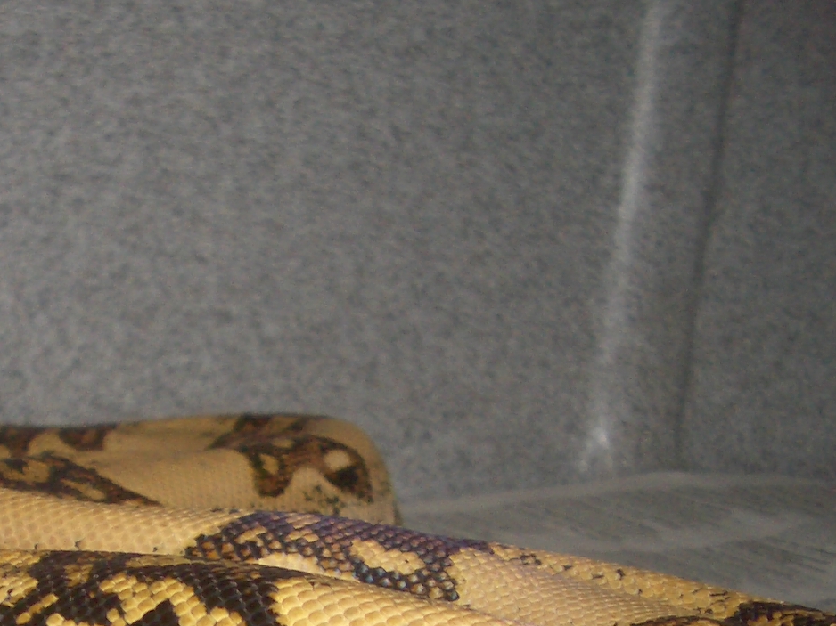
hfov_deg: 21.5
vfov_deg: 16.6
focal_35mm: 86
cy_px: 691
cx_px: -91
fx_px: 2076
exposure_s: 1/60
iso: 100
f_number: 2.6
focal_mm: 5.8
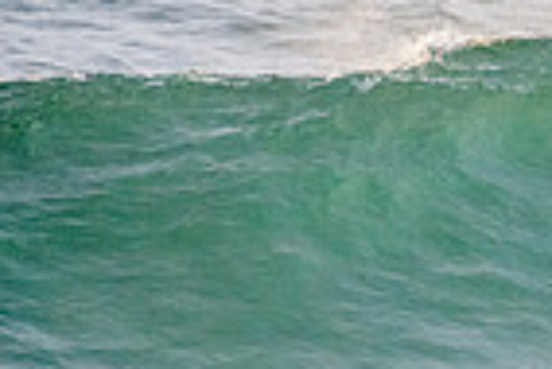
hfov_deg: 0.8
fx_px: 38326
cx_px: 1215
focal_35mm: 2497
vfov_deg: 0.6
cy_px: 212
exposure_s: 1/2000
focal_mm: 500
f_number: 5.6
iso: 800
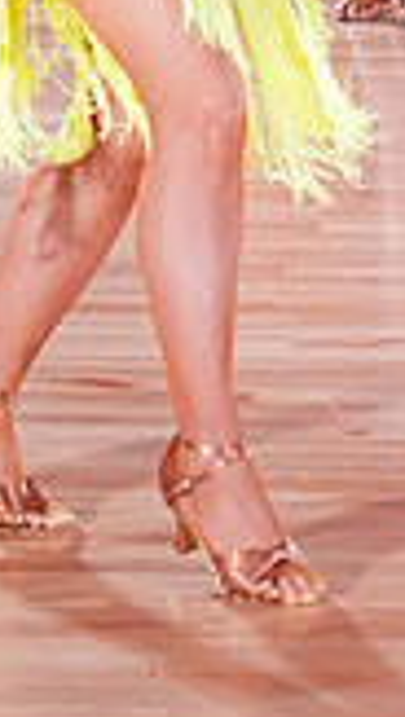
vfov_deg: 8.0
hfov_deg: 4.6
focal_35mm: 265
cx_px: 385
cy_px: -299
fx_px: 5046
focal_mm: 71
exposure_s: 1/400
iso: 5000
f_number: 4
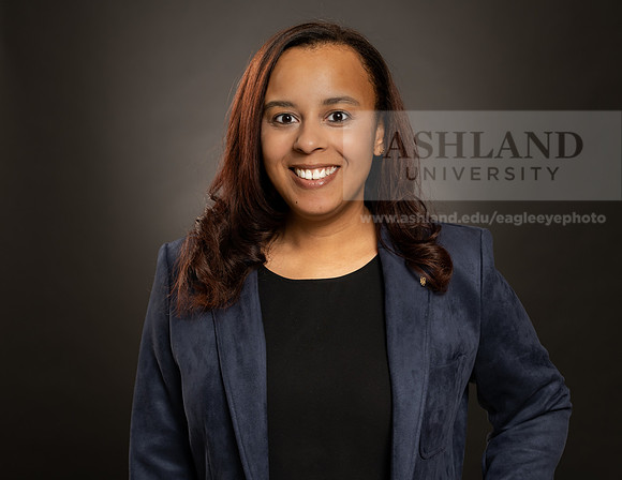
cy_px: 260
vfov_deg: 14.0
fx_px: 1951
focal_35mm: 107
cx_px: 312
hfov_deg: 18.1
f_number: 5.6
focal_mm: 90
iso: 250
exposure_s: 1/200
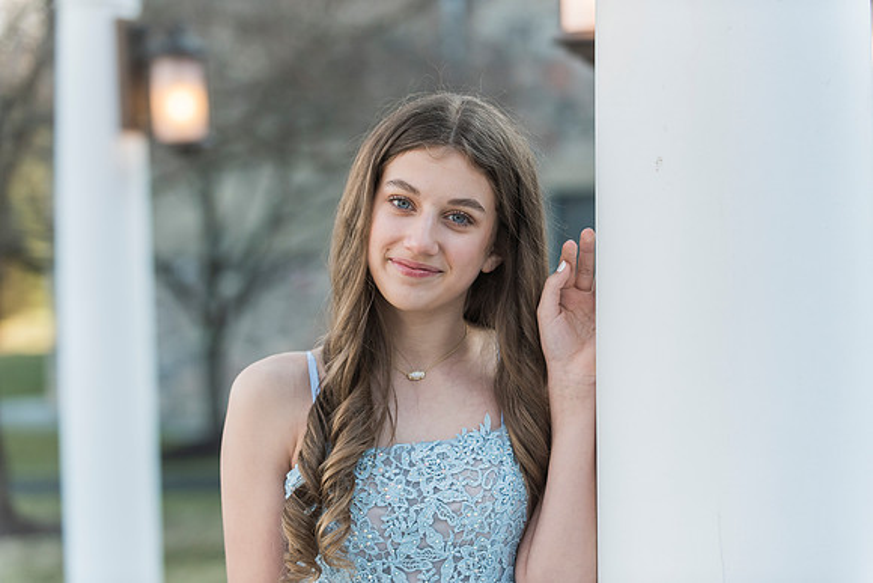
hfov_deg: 20.8
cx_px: 436
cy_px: 292
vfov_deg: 14.0
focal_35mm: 98
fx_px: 2377
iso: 800
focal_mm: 98
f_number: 3.5
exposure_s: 1/1250
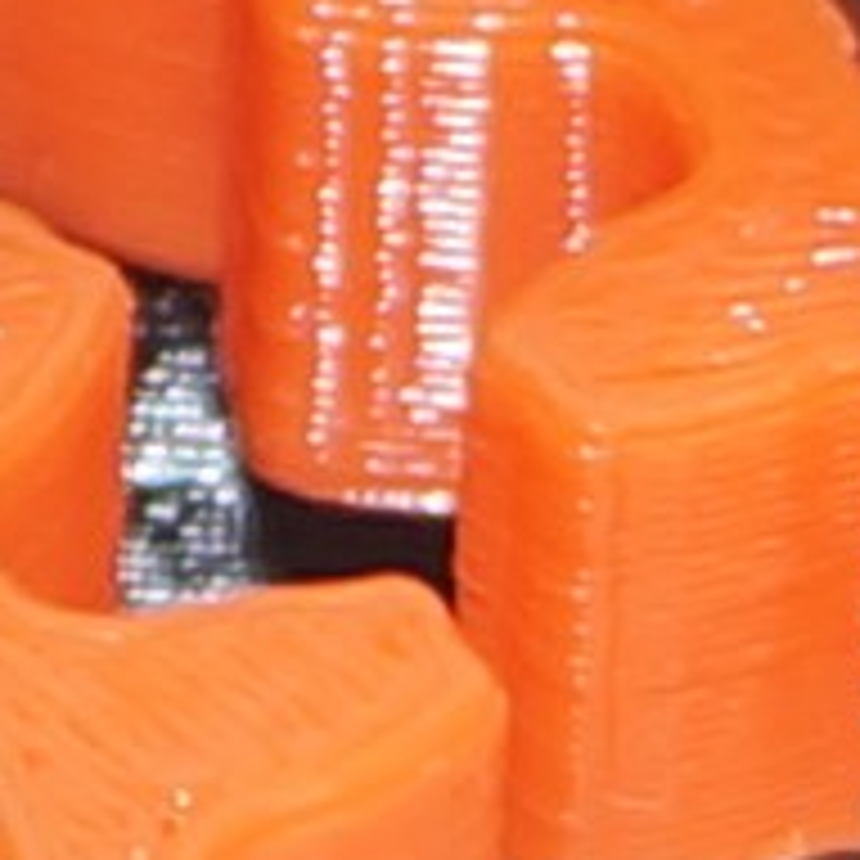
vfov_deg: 4.1
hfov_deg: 4.1
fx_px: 11974
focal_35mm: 426
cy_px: -198
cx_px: -937
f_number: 5
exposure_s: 1/80
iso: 100
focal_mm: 28
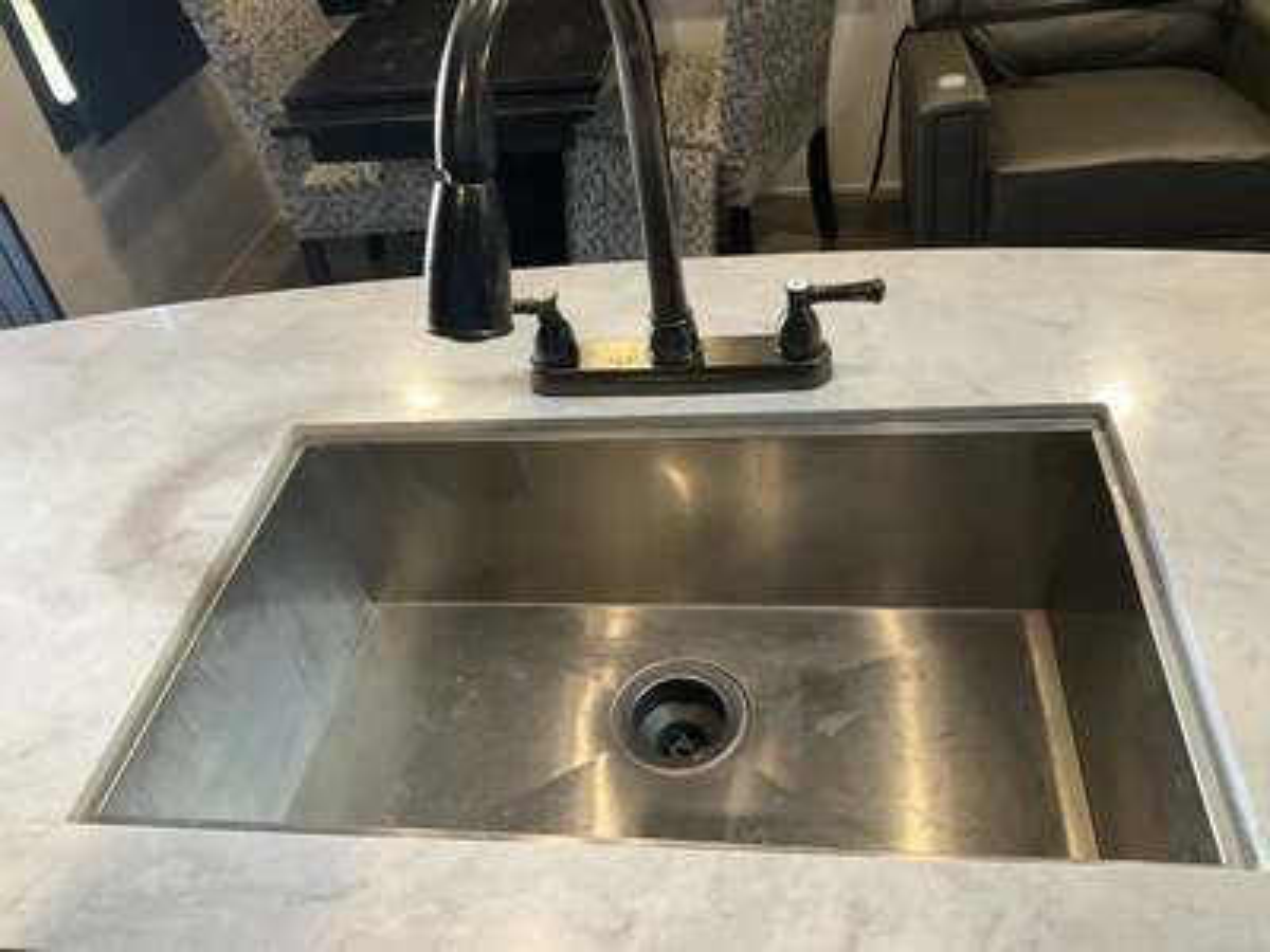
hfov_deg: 61.7
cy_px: 476
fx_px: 1064
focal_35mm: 29
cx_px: 635
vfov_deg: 48.2
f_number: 1.8
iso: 320
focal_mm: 3
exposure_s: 1/60
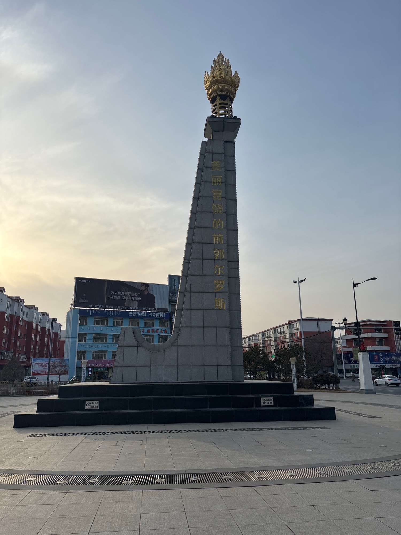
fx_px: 402
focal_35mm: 26
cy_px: 268
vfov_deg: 67.3
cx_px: 200
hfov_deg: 53.1
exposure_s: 1/4082
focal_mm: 5.96
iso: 50
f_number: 1.6
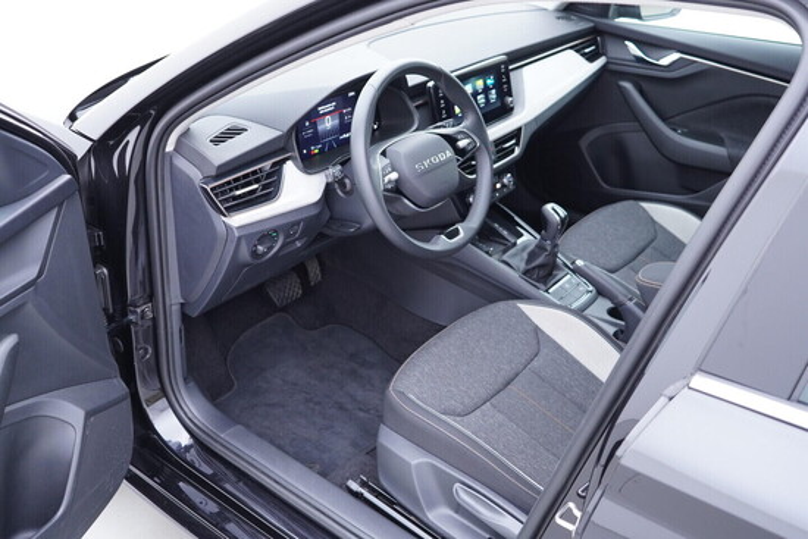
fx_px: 808
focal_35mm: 36
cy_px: 270
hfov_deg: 53.1
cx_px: 404
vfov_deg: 36.9
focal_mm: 24
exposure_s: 1/40
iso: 400
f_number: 2.8
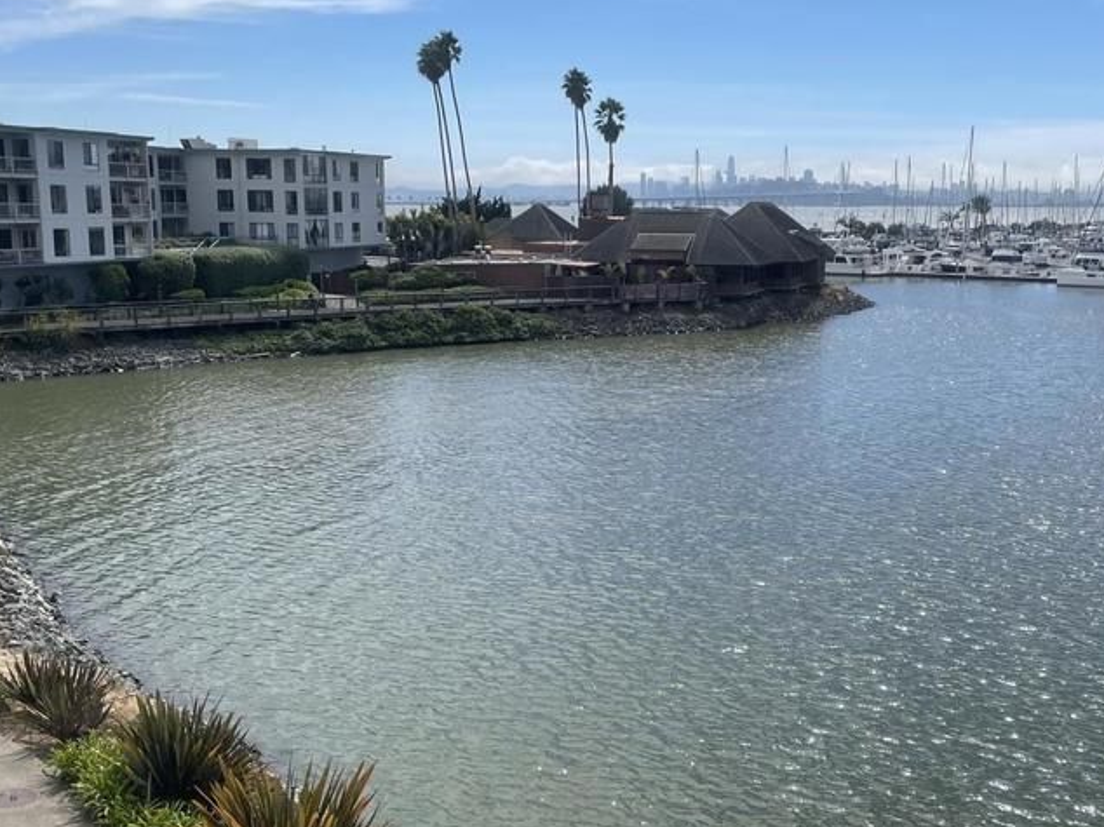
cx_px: 625
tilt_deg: -11.9
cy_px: 501
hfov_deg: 44.7
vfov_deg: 34.2
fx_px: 1339
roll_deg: -0.1
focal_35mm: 42
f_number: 1.6
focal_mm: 4.2
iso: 32
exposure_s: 1/5051
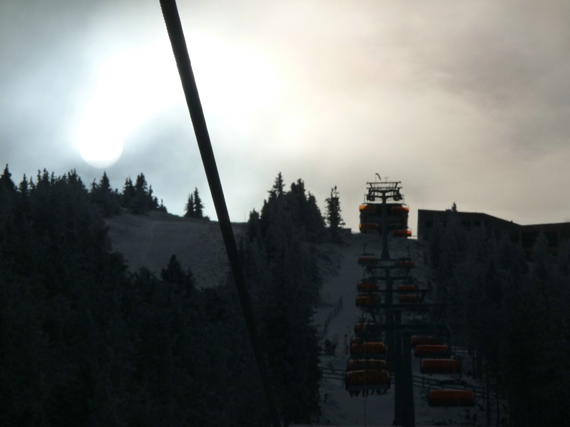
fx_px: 4609
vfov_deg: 5.3
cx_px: 285
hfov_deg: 7.1
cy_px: 214
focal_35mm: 280
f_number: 11
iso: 160
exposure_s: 1/2000
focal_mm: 47
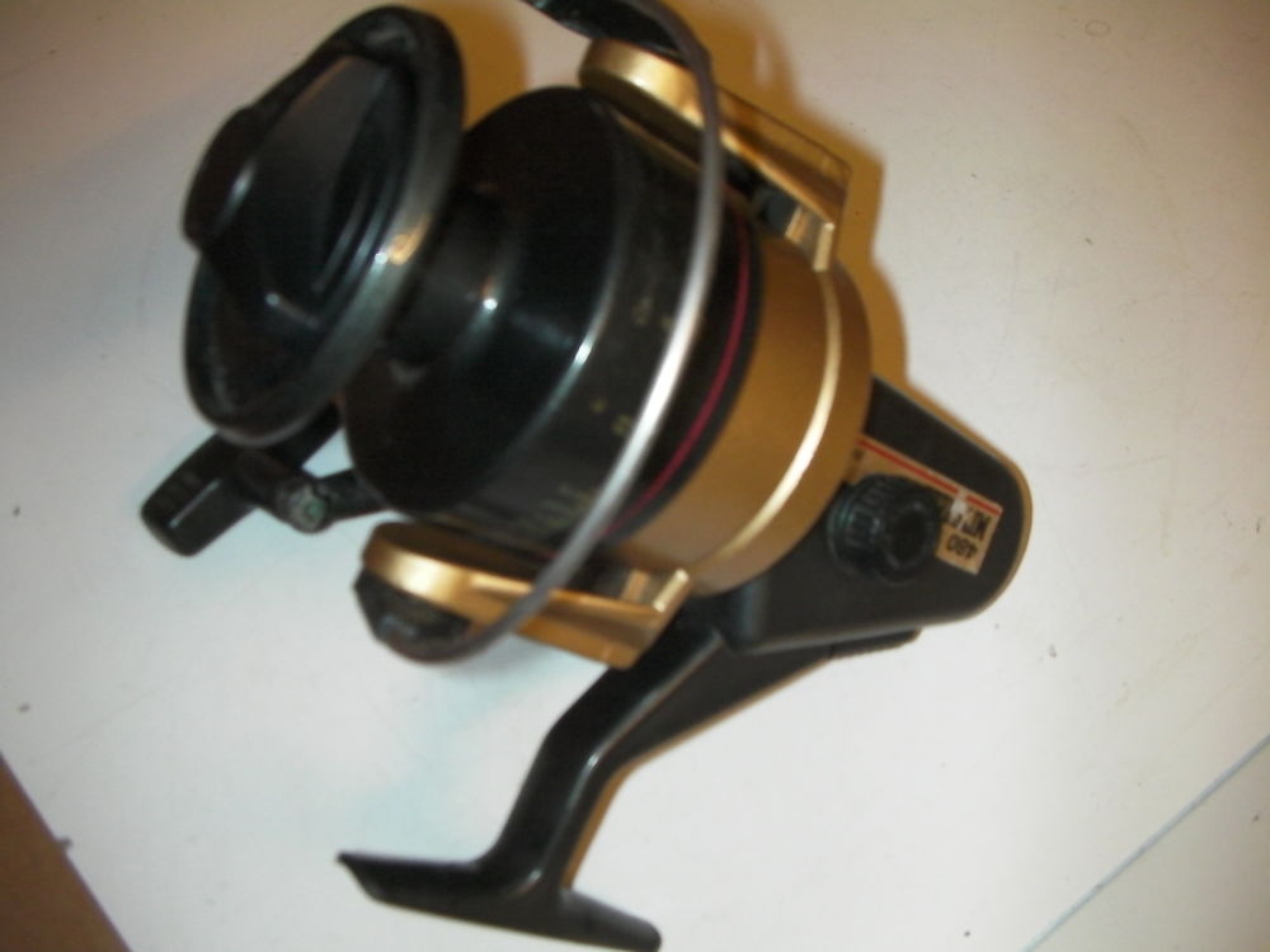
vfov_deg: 37.7
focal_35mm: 38
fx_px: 1394
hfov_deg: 49.0
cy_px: 476
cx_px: 635
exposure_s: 1/30
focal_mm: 6.3
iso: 200
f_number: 3.5
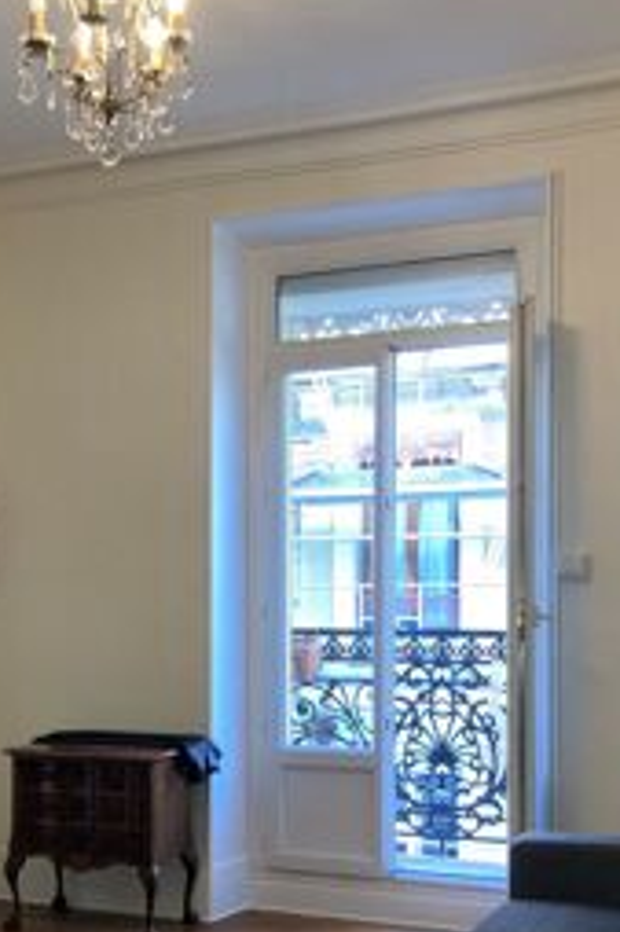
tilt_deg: +1.2
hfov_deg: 27.3
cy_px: 618
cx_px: 213
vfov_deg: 39.9
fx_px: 1267
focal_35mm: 49
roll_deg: +1.2
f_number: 1.8
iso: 20
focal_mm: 3.99
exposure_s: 1/20
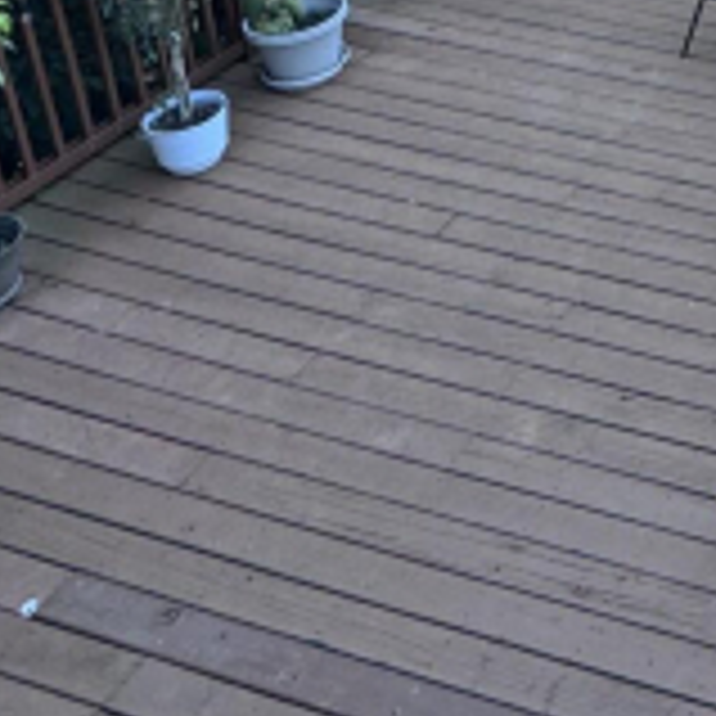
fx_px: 1217
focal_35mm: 52
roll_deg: -2.7
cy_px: -295
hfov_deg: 24.5
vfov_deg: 26.1
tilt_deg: -18.1
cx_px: 1108
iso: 40
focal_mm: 2.22
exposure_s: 1/150
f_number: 2.2
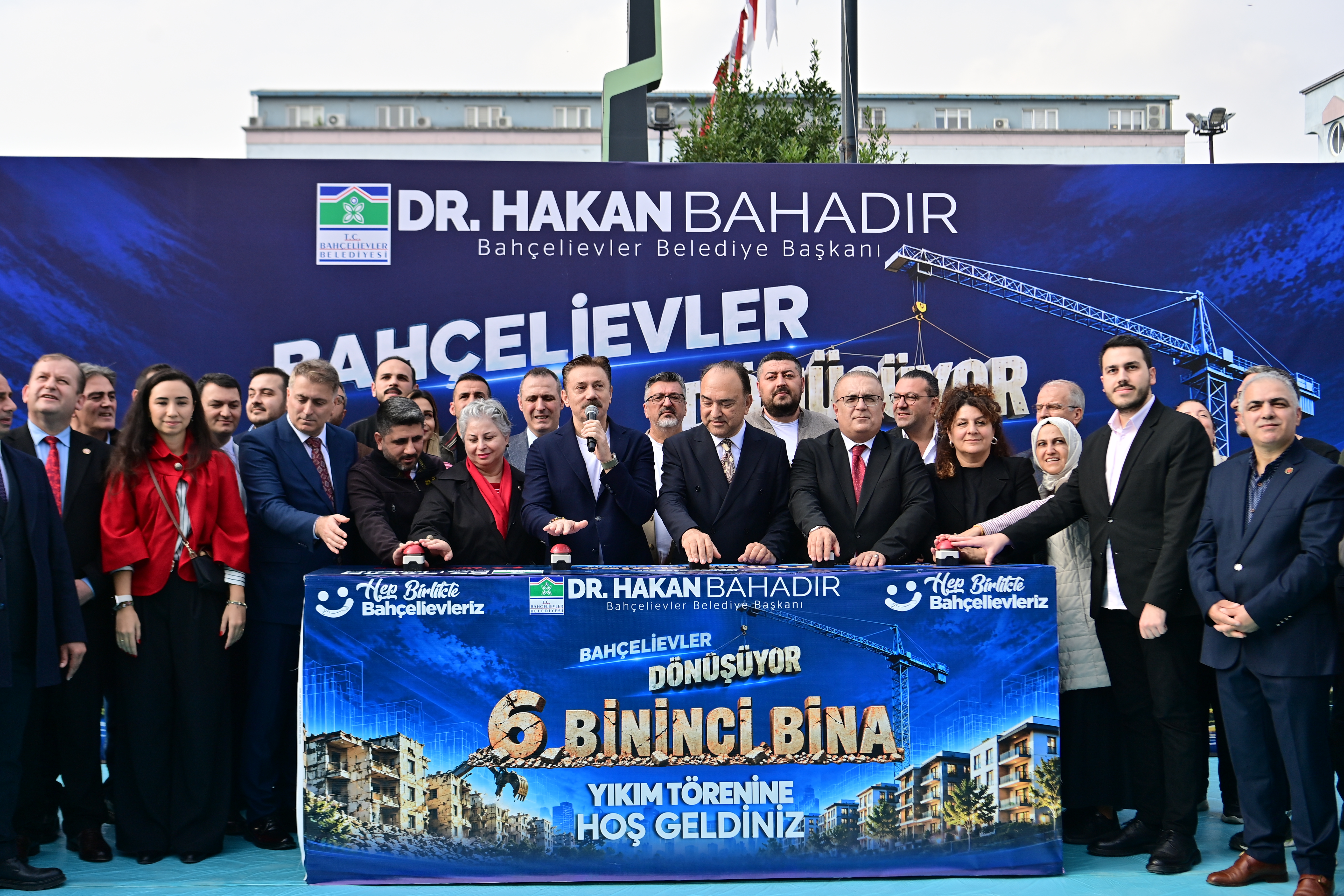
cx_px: 672
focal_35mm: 42
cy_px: 448
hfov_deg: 46.4
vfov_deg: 31.9
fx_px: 1568
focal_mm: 42
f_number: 4.5
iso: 100
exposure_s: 1/500
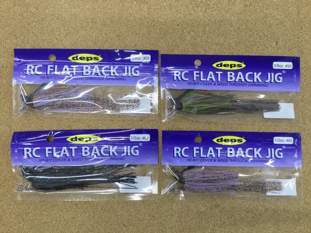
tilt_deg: -88.7
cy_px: 116
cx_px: 156
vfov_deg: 45.4
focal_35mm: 31
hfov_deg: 58.4
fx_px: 279
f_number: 2.4
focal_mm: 3.3
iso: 25
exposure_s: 1/30
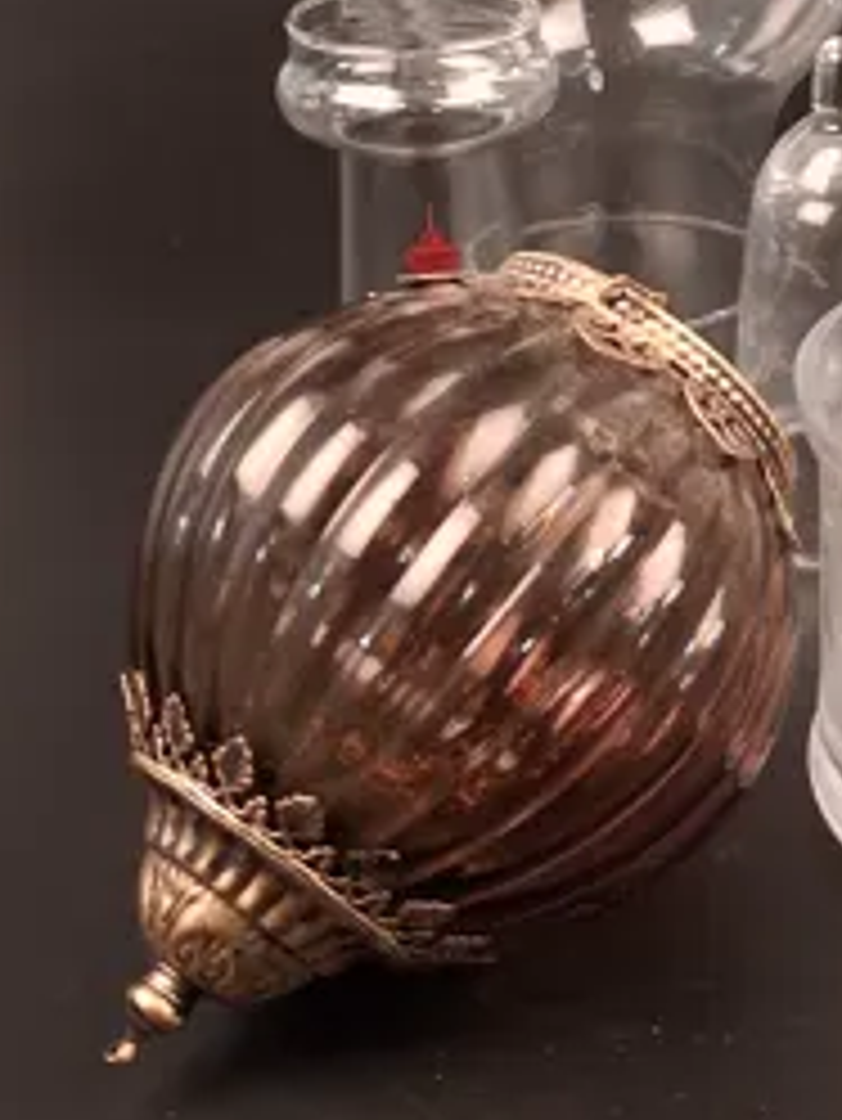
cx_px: 905
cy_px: 148
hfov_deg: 21.5
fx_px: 2106
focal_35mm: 65
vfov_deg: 28.8
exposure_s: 1/25
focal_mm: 4
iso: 500
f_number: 1.8
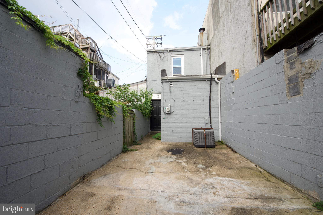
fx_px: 126
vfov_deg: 81.3
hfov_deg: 104.2
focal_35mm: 14
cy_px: 108
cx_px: 162
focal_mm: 14
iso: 100
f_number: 20
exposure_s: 1/6
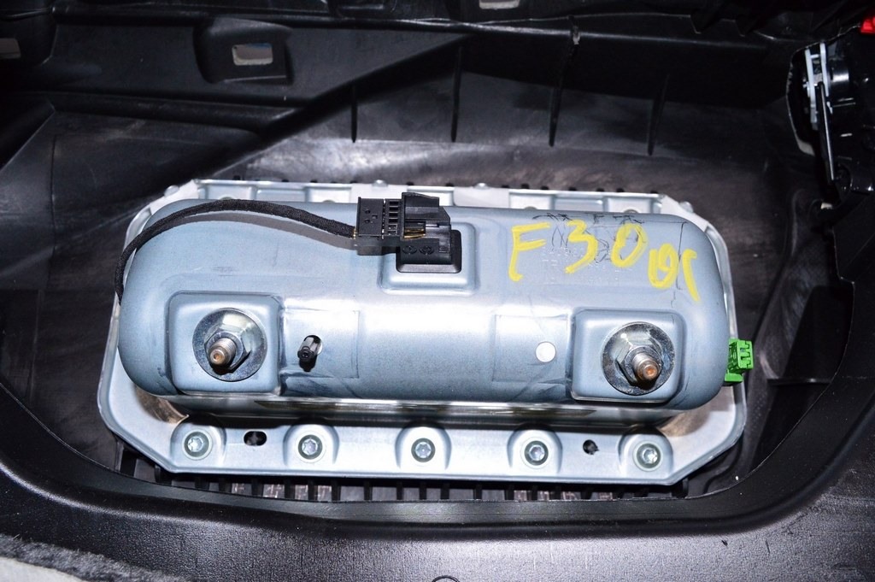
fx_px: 838
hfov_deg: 55.1
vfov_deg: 38.3
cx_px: 438
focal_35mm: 34
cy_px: 291
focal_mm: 23
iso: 1600
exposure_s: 1/200
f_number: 8
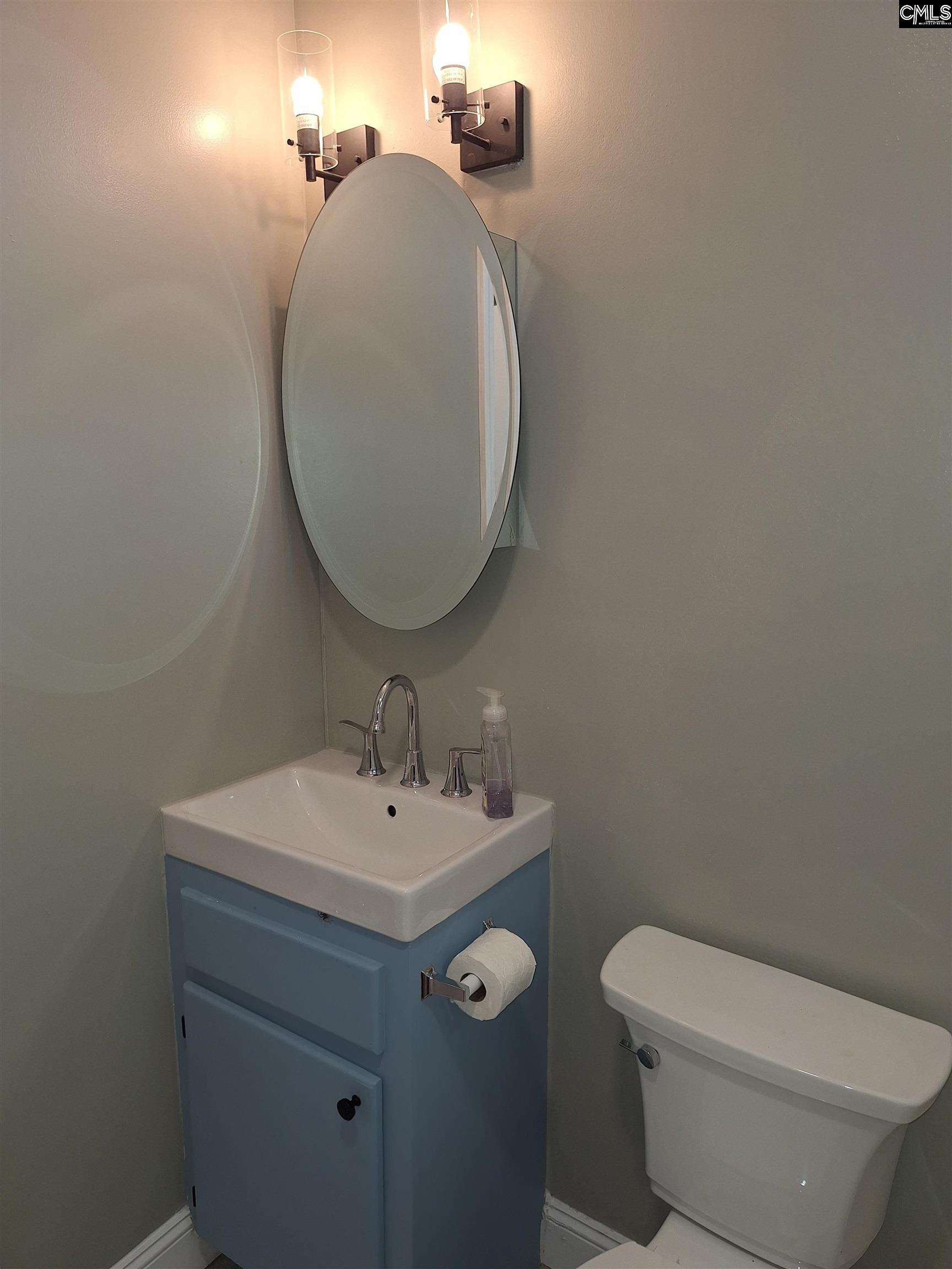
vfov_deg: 73.9
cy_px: 634
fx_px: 843
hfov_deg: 58.9
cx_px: 476
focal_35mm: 23
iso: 25
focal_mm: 5.54
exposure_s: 1/40
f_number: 1.8
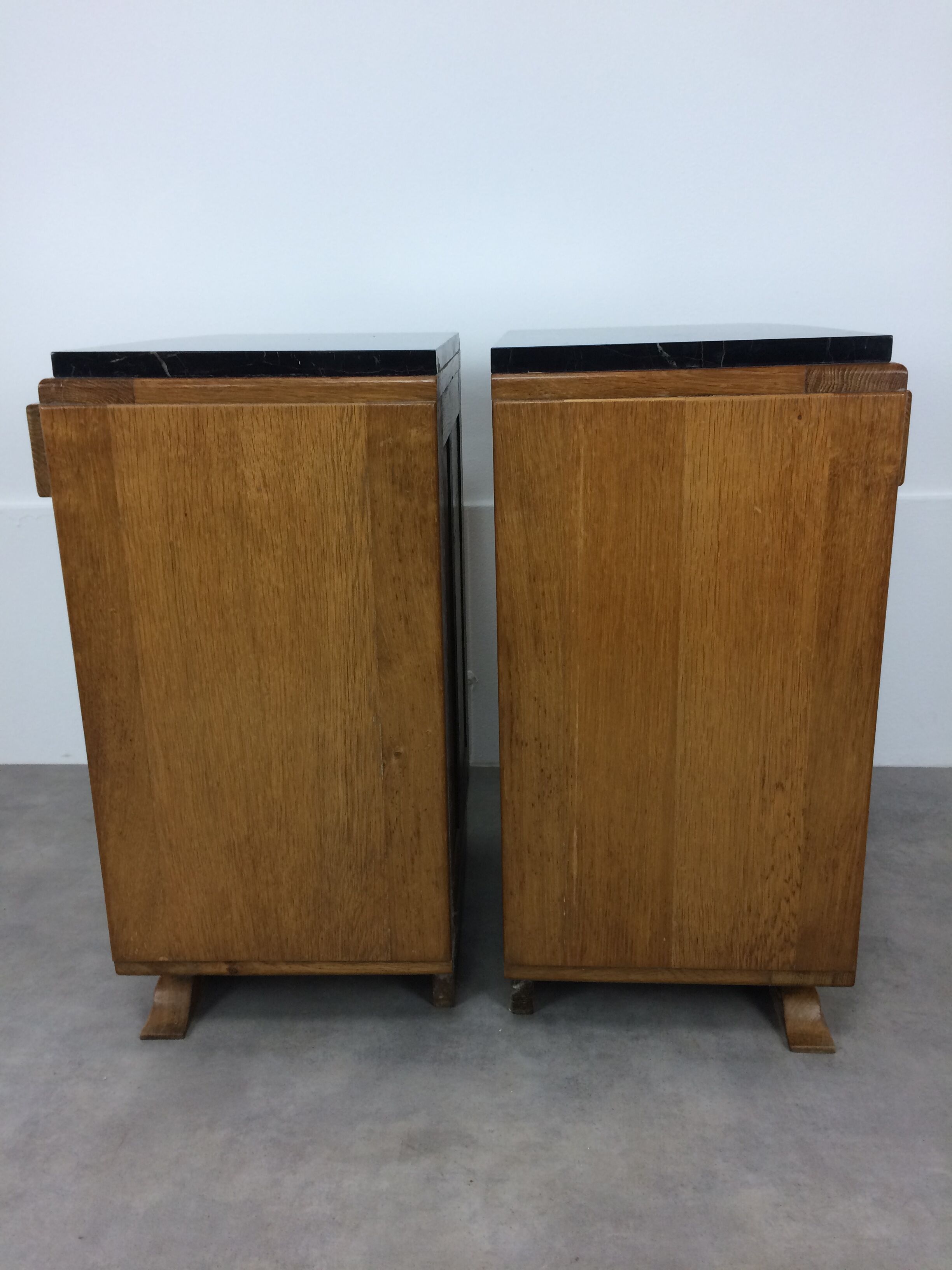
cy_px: 635
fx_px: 1063
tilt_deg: -18.3
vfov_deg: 61.7
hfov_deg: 48.2
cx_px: 476
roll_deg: +1.3
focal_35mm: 29
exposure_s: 1/33
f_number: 2.2
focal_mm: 4.15
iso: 40
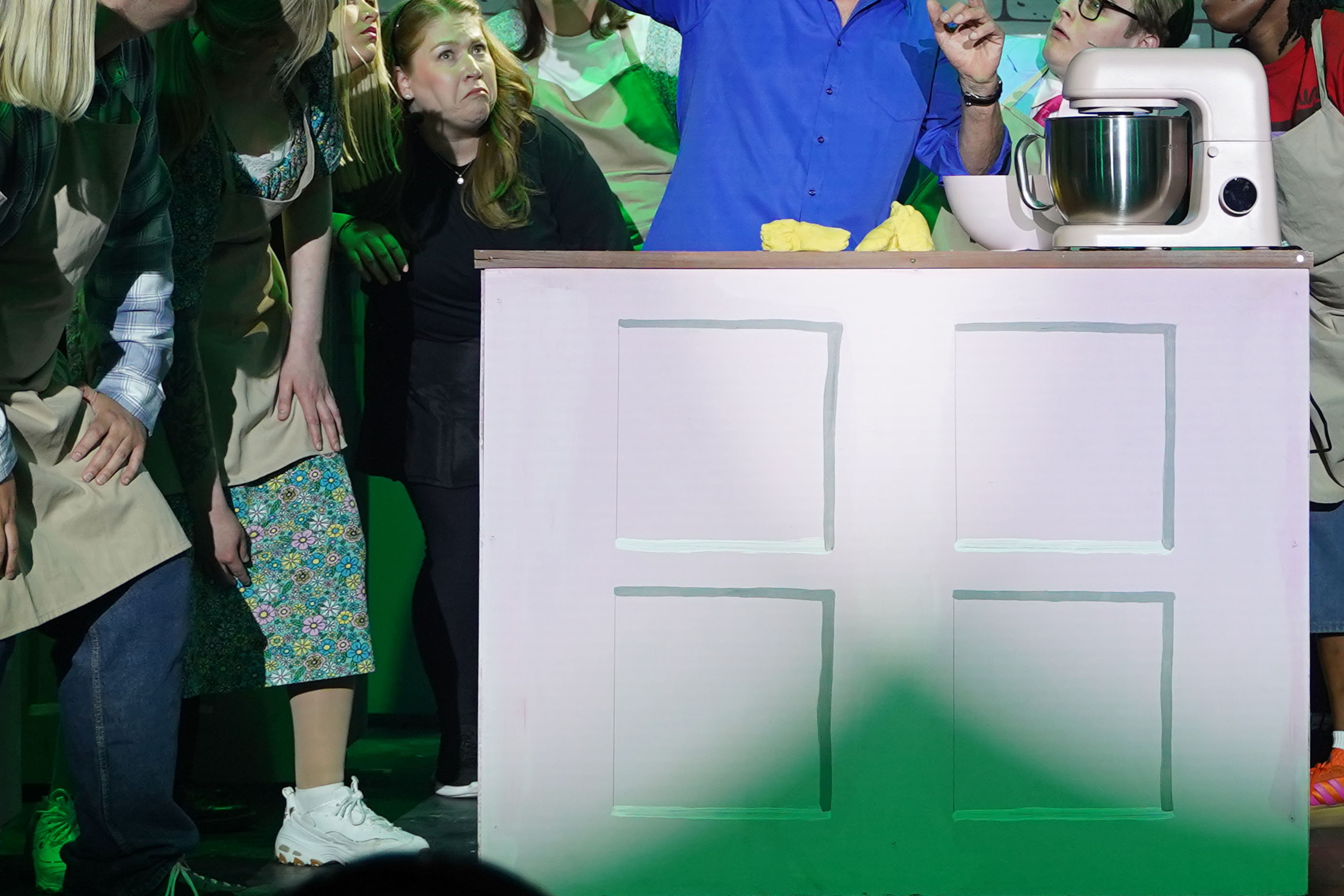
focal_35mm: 75
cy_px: 115
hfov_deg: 26.1
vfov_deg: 17.9
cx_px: 1212
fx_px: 2800
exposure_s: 1/500
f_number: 2.8
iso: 1000
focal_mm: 35
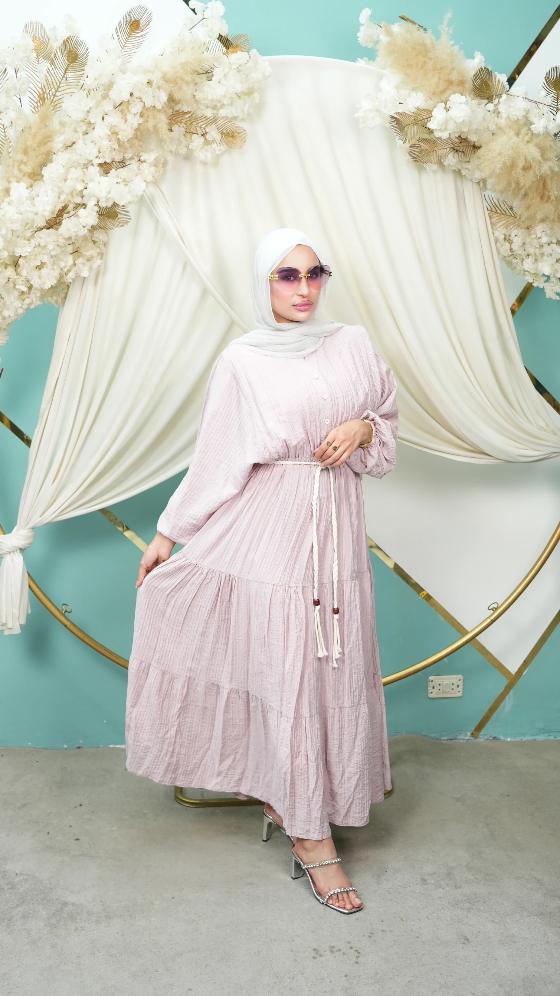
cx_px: 253
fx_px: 1030
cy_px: 495
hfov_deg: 30.4
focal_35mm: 39
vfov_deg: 51.6
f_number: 4
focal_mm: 37
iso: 640
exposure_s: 1/50
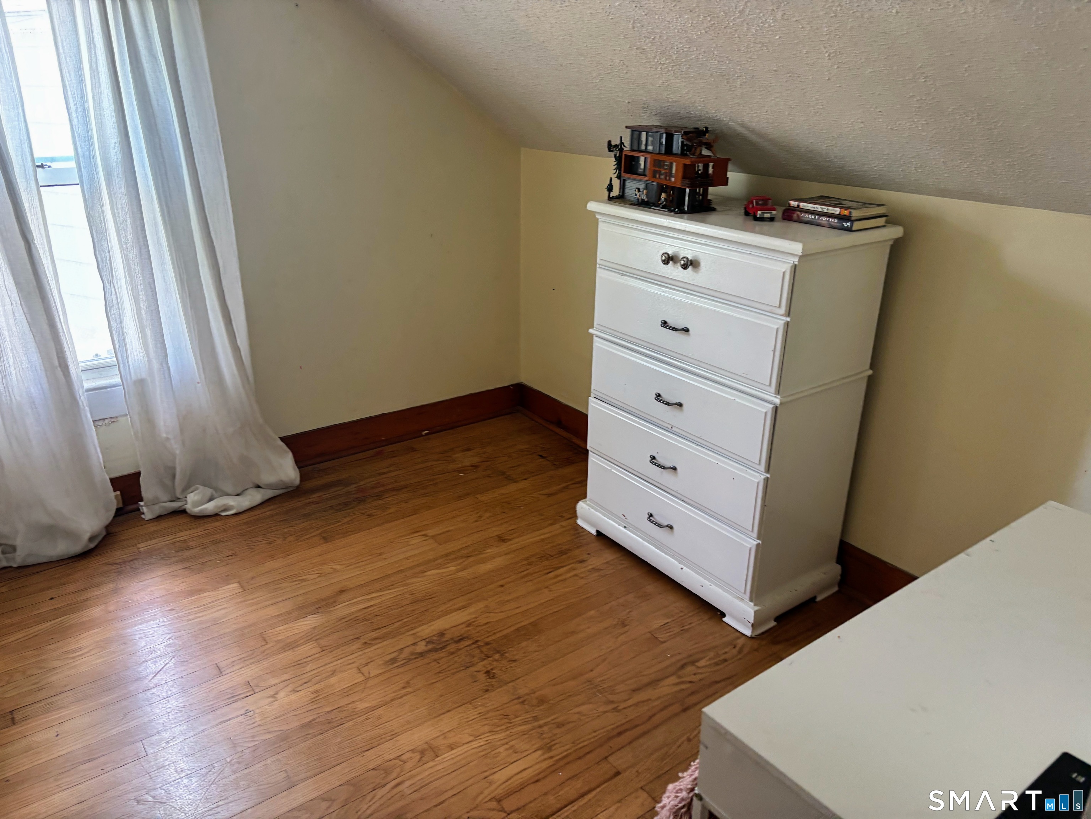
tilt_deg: -20.4
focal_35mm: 26
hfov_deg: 67.3
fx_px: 819
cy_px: 410
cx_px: 546
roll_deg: -1.2
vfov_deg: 53.1
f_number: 1.6
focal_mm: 5.96
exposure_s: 1/60
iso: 160
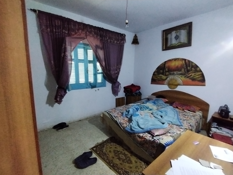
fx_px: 114
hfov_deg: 91.0
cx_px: 116
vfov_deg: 74.7
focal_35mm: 17
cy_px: 88
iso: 656
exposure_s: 1/20
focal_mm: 1.4
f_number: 2.2
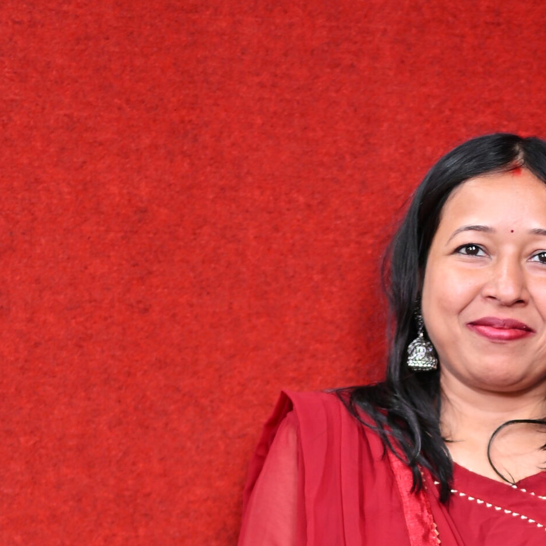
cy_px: 719
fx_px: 2141
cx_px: 491
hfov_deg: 14.4
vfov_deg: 13.9
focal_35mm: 120
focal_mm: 35
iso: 125
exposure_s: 1/100
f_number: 1.4
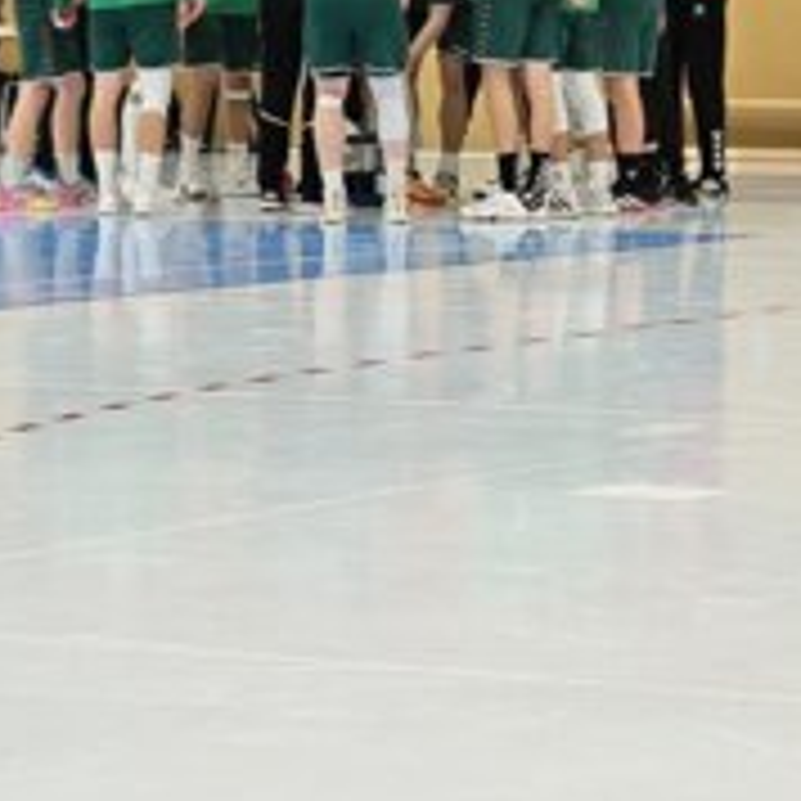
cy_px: 207
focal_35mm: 149
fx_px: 3901
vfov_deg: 11.7
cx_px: 450
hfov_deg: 11.7
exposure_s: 1/33.3
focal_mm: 7.06
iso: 200
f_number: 2
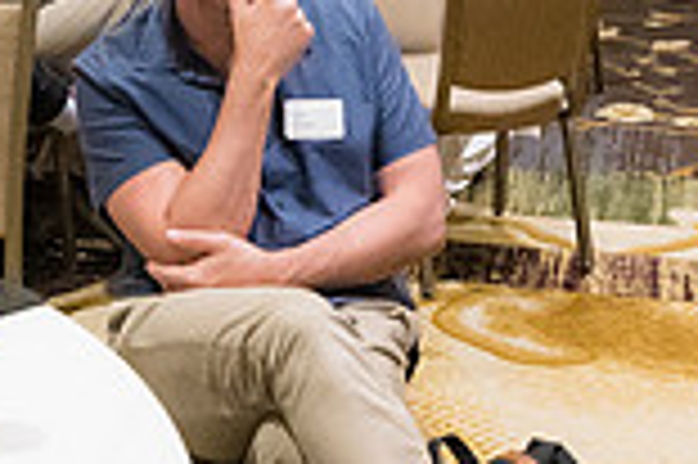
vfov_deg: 14.1
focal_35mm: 90
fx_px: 1743
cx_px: 158
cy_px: -246
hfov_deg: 22.4
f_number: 5.6
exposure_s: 1/125
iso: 6400
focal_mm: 24
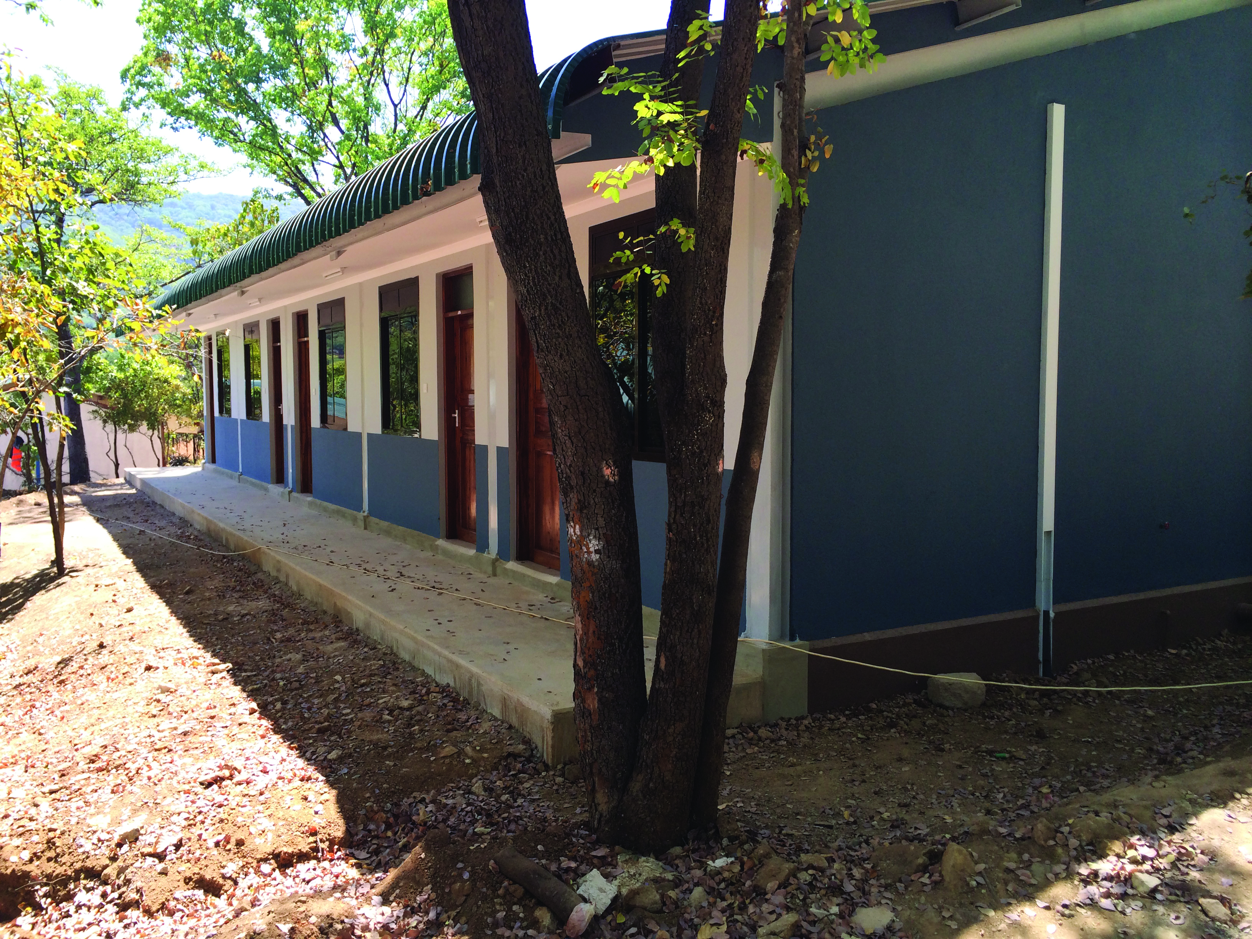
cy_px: 470
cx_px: 626
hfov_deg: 60.0
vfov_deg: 46.8
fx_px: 1085
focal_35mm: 30
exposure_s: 1/387
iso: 32
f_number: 2.2
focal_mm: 4.12
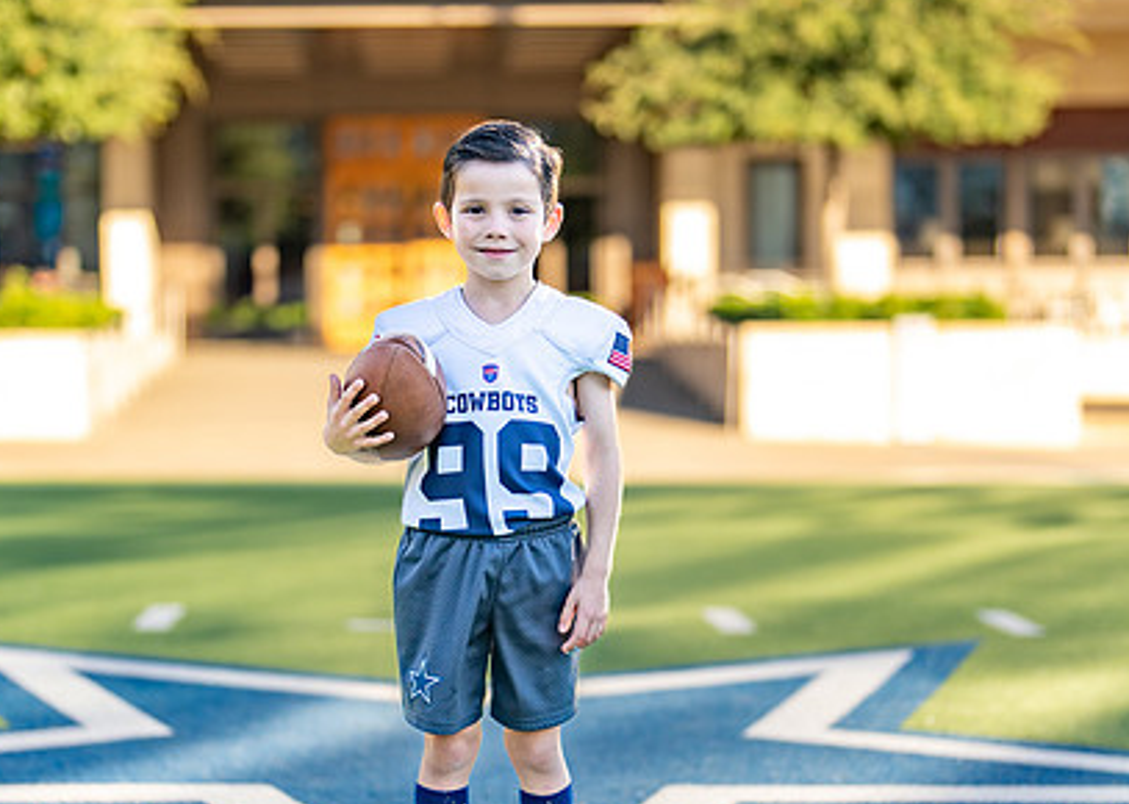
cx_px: 515
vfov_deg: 16.4
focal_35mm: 87
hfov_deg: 22.9
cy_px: 497
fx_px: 2787
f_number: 1.2
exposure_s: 1/2500
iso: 100
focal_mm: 50
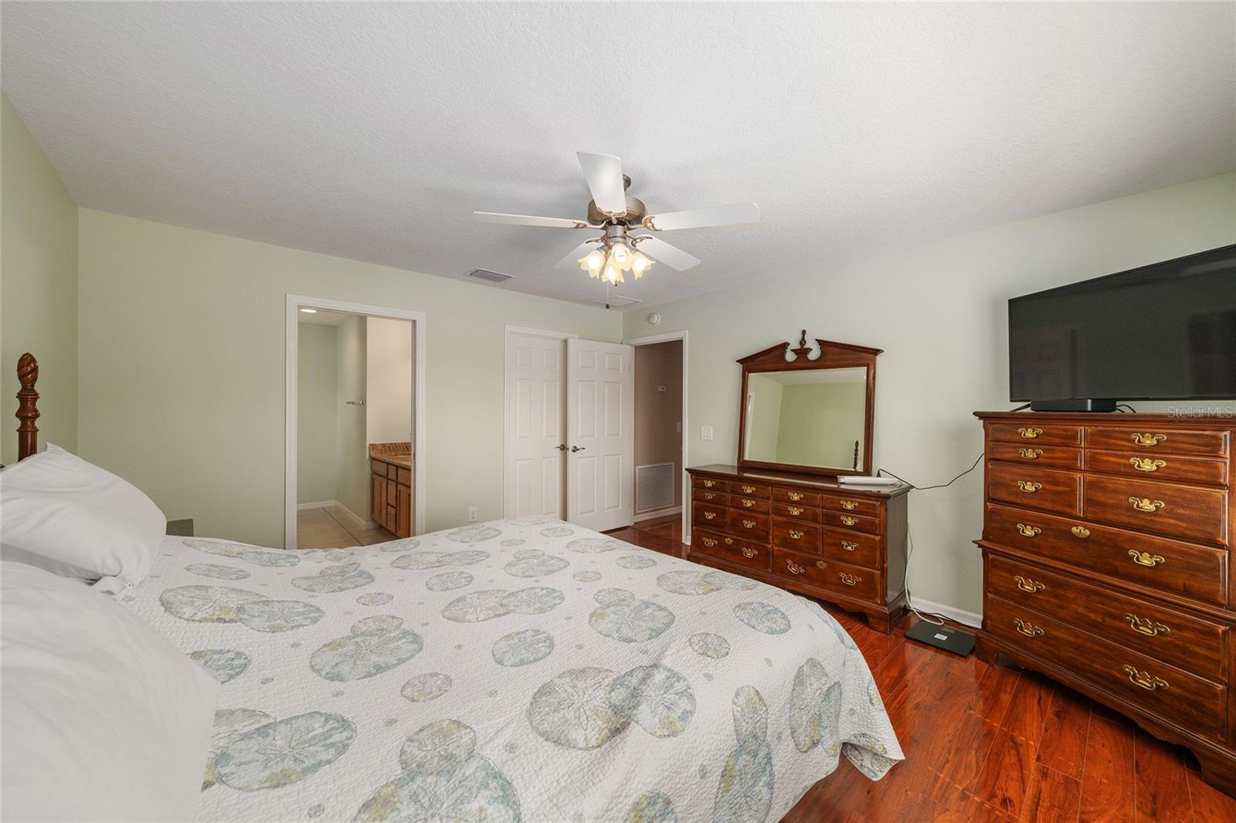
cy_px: 412
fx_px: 446
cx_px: 618
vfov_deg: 85.4
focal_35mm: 13
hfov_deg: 108.3
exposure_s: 1/80
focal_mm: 13
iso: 400
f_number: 8
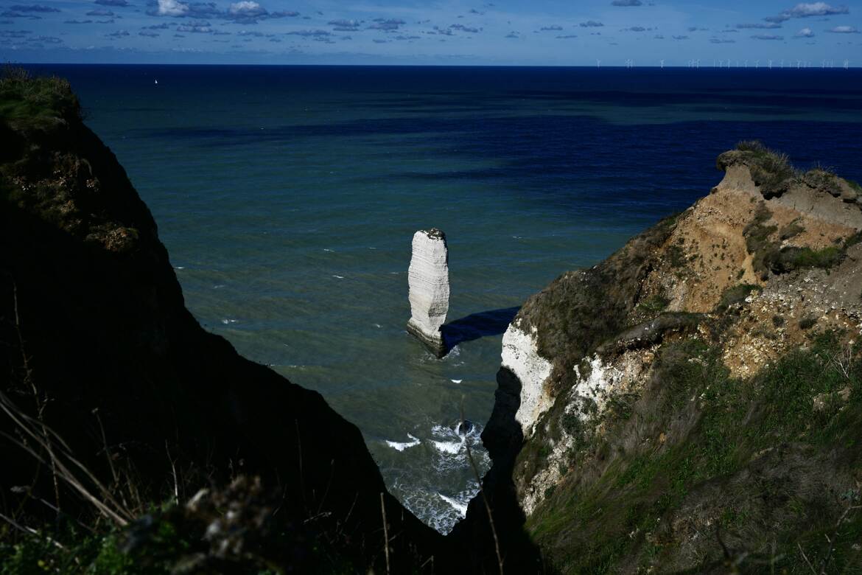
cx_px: 431
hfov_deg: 57.2
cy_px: 288
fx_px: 790
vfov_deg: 40.0
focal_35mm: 33
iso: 100
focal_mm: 33
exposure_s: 1/800
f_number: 11
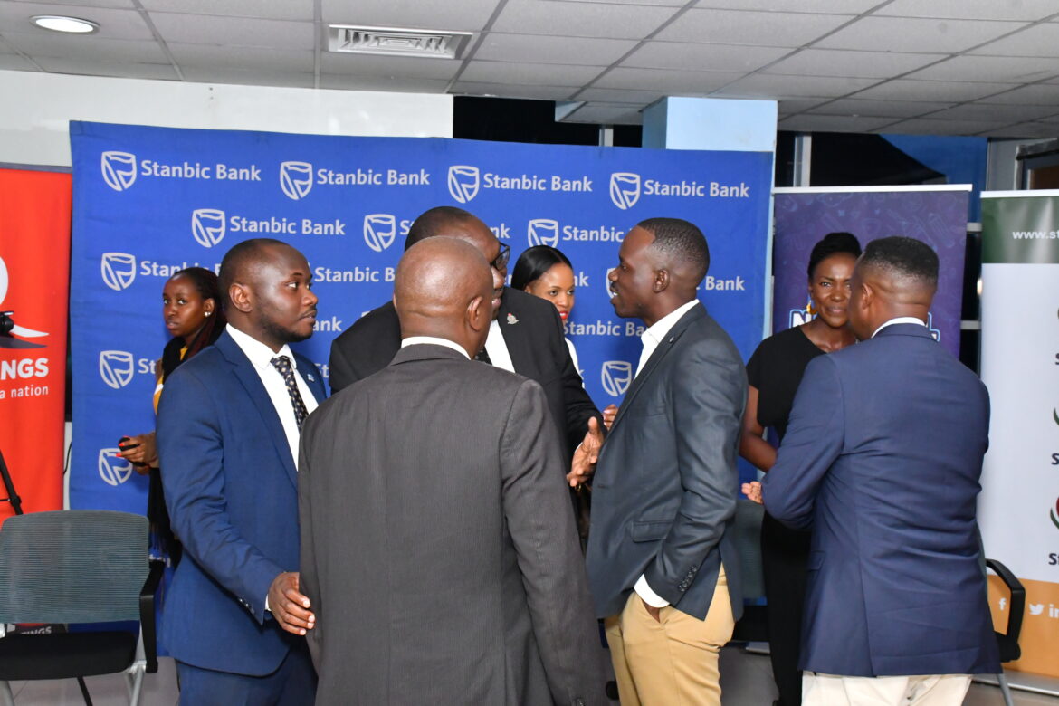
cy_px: 353
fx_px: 1412
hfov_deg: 41.1
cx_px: 530
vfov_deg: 28.1
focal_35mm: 48
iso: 3200
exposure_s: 1/200
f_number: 11
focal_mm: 32
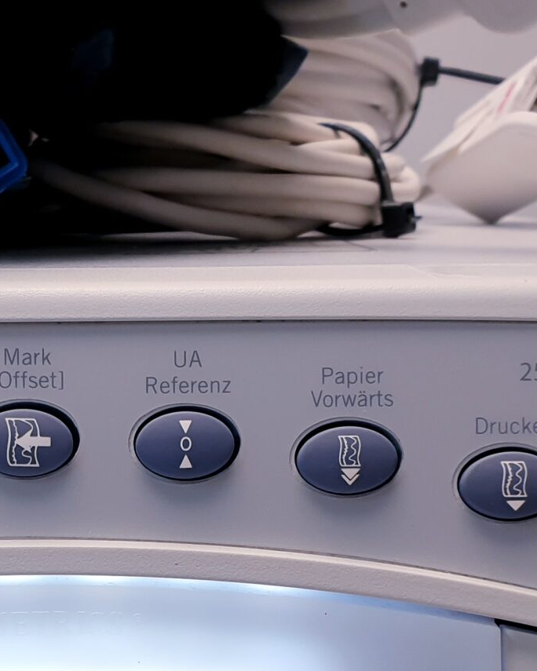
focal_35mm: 76
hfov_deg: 19.9
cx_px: 93
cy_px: 647
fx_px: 1510
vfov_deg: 24.1
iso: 50
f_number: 2.4
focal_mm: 4.3
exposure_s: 1/100
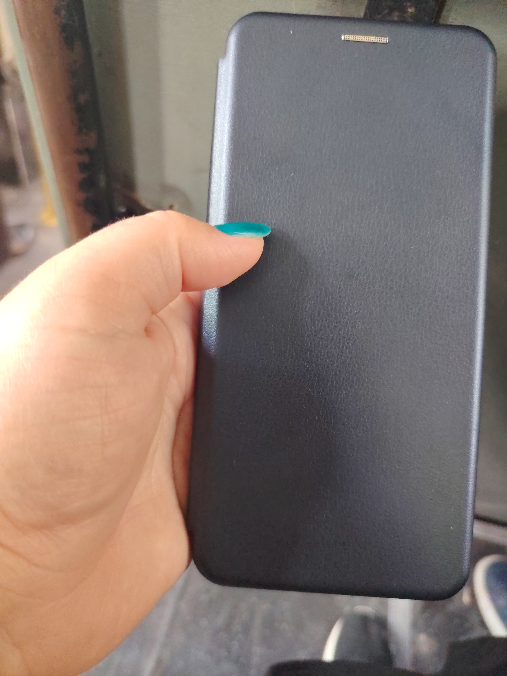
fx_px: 469
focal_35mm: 24
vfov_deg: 71.6
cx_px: 254
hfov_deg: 56.8
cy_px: 338
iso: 4719
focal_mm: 5.25
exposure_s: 1/267
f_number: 1.75
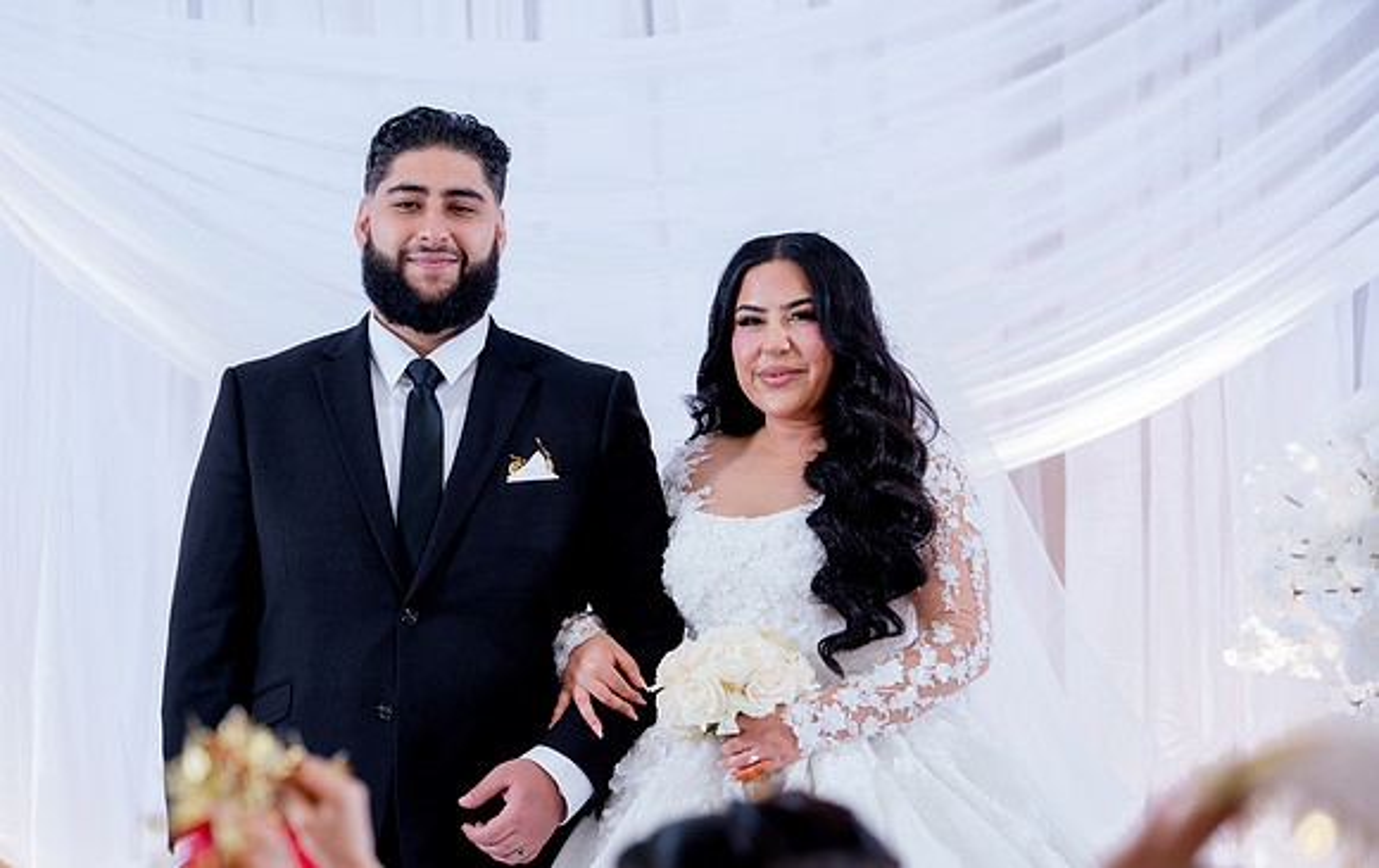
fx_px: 4426
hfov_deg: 17.7
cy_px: 511
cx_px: 621
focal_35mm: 118
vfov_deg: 11.2
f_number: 2
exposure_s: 1/160
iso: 640
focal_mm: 104
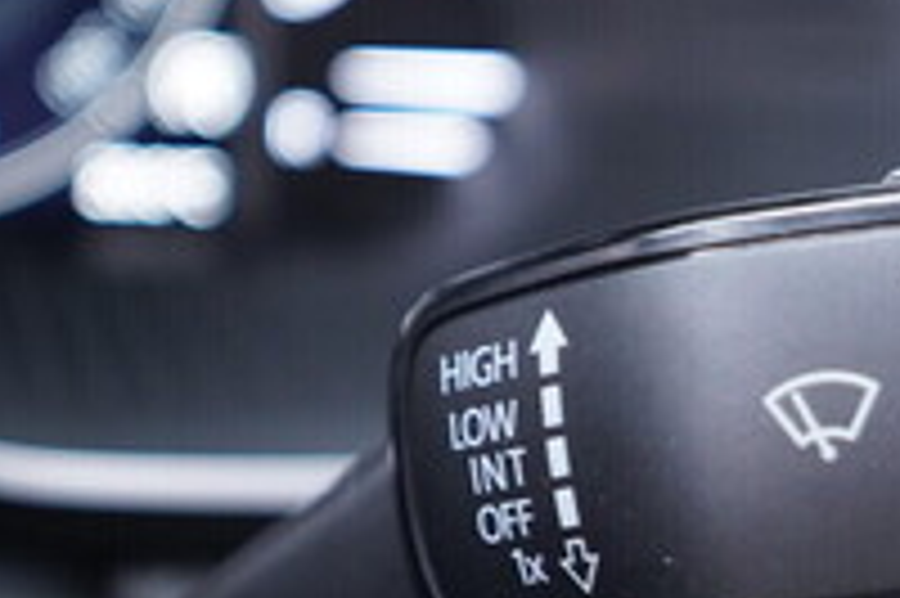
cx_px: 796
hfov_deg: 20.2
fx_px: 2473
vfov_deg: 13.8
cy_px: 434
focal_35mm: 99
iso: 640
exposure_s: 1/40
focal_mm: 24
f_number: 2.8
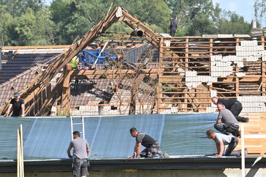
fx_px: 6647
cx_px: 133
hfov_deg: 2.3
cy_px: 88
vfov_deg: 1.5
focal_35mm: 900
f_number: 14
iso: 500
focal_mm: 600
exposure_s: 1/320
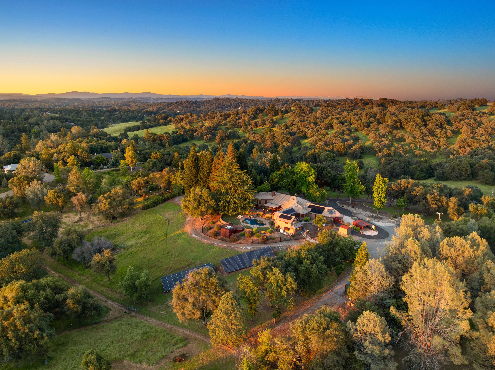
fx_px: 343
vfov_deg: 56.8
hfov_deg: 71.6
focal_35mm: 24
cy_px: 185
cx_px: 248
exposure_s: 1/60
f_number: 2.8
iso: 400
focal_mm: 12.29
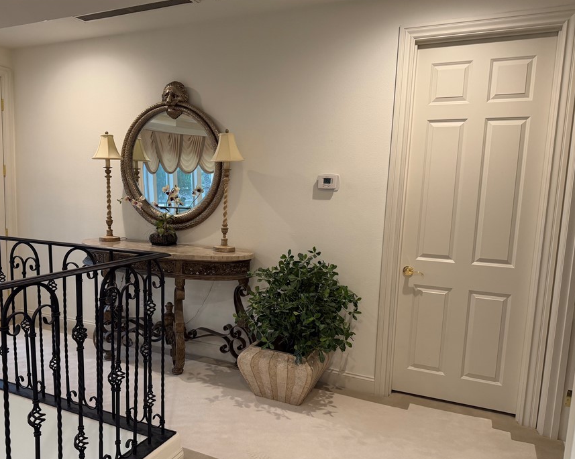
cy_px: 253
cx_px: 238
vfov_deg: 51.4
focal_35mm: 28
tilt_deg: -9.0
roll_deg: -0.9
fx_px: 476
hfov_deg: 61.8
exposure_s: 1/60
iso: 125
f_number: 1.78
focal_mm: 6.76
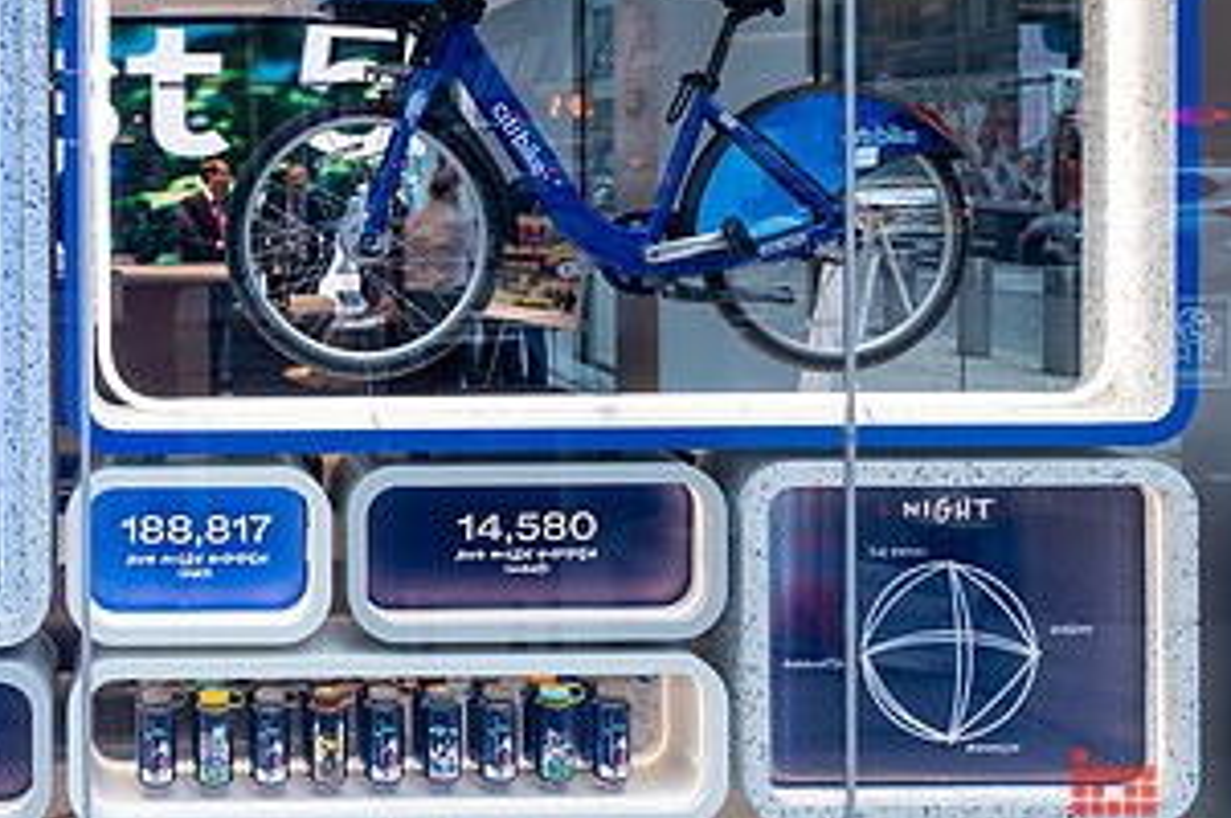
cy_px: 182
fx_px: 1640
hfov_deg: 38.8
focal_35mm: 48
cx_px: 167
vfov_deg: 27.5
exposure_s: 1/10
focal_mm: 24
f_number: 5.6
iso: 50
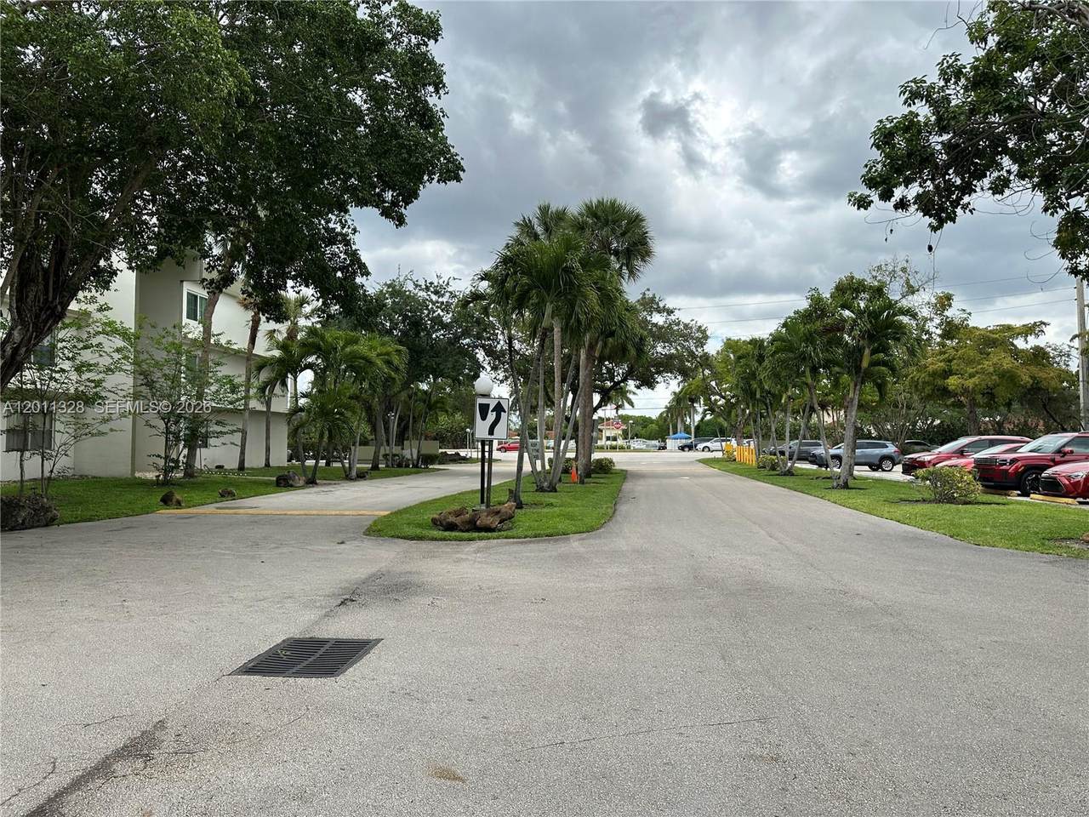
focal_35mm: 24
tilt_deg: +3.1
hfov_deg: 71.6
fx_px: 755
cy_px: 408
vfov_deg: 56.8
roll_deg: -0.3
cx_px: 544
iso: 80
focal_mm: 6.86
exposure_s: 1/1692
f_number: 1.78
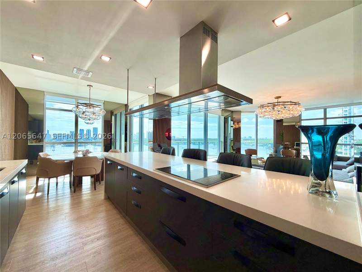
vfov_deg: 85.7
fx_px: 146
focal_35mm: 14
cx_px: 181
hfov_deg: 102.1
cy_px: 136
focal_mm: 2.22
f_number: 2.2
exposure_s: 1/233
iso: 50
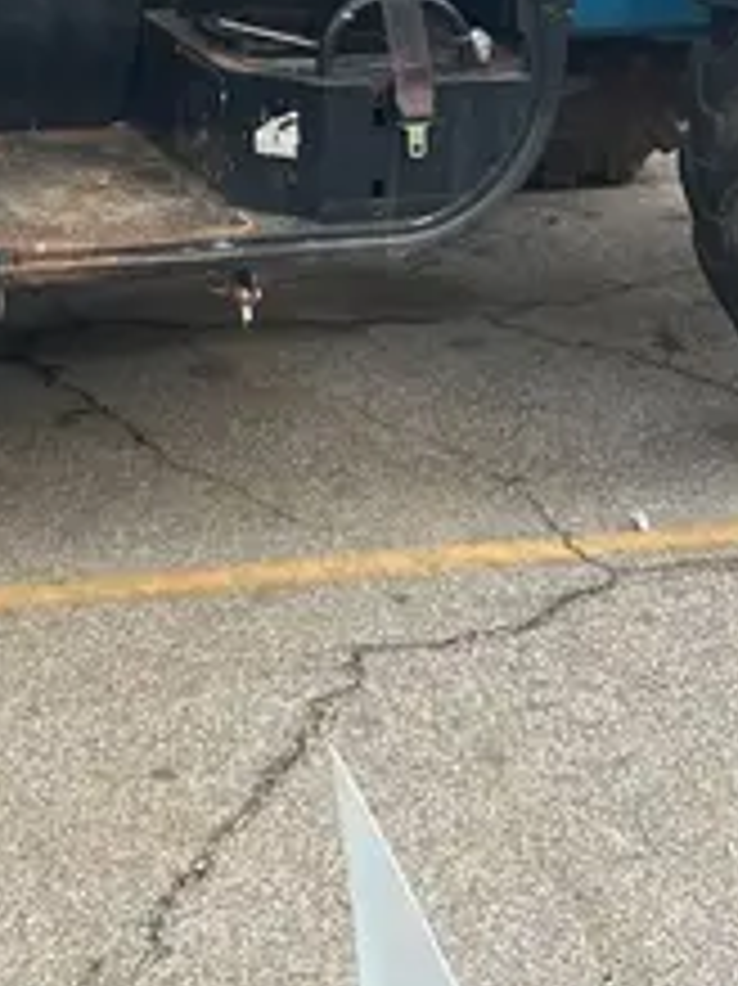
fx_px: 2475
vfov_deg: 18.8
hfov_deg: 16.6
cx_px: -14
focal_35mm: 87
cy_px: -646
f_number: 1.6
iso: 50
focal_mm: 5.1
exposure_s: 1/306
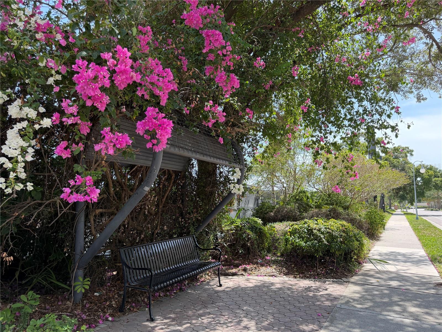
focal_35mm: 24
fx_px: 306
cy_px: 166
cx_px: 221
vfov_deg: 56.8
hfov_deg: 71.6
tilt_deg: +8.0
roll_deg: +0.8
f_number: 1.78
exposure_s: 1/805
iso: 100
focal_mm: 6.76
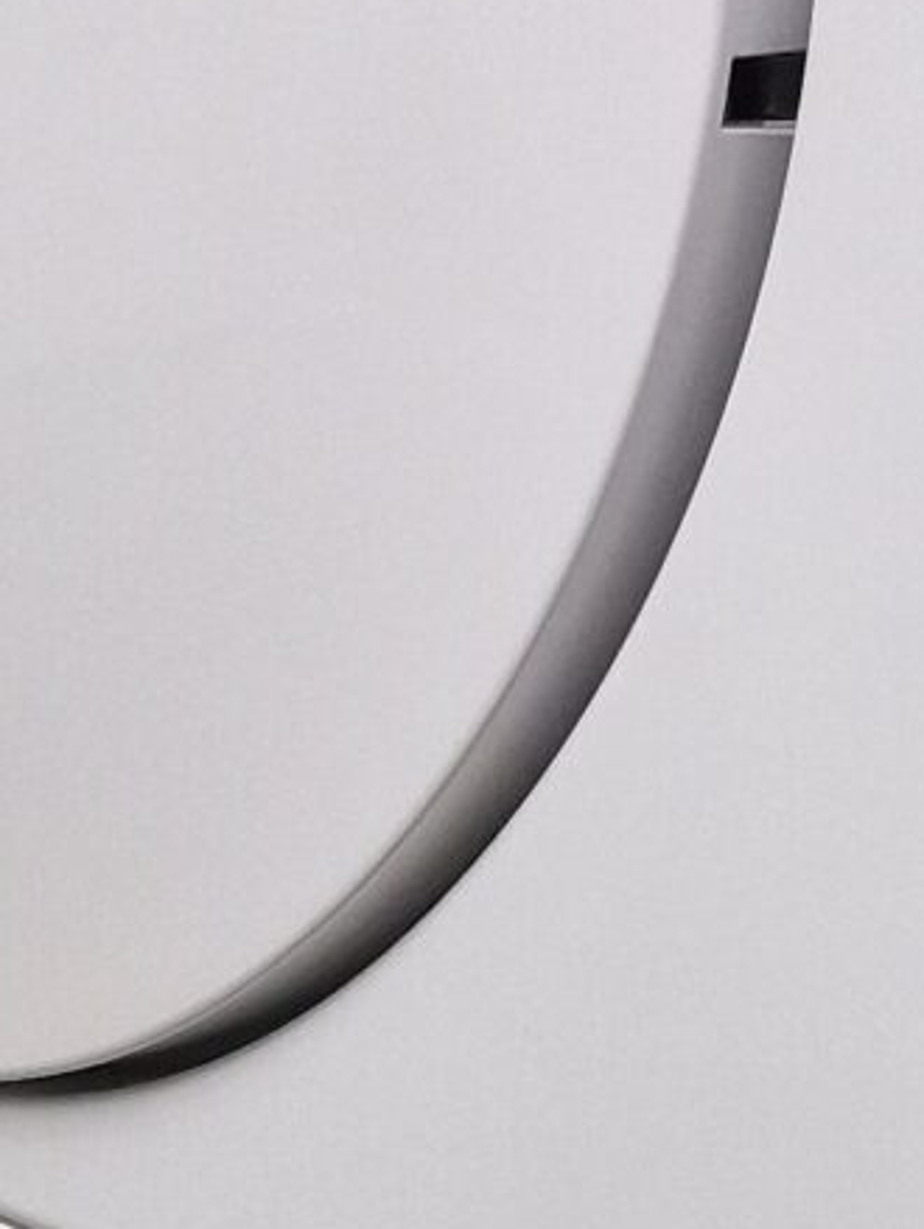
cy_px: -174
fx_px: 4762
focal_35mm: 134
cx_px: 1030
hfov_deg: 10.9
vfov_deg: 14.3
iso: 100
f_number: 1.8
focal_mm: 6.4
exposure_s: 1/180
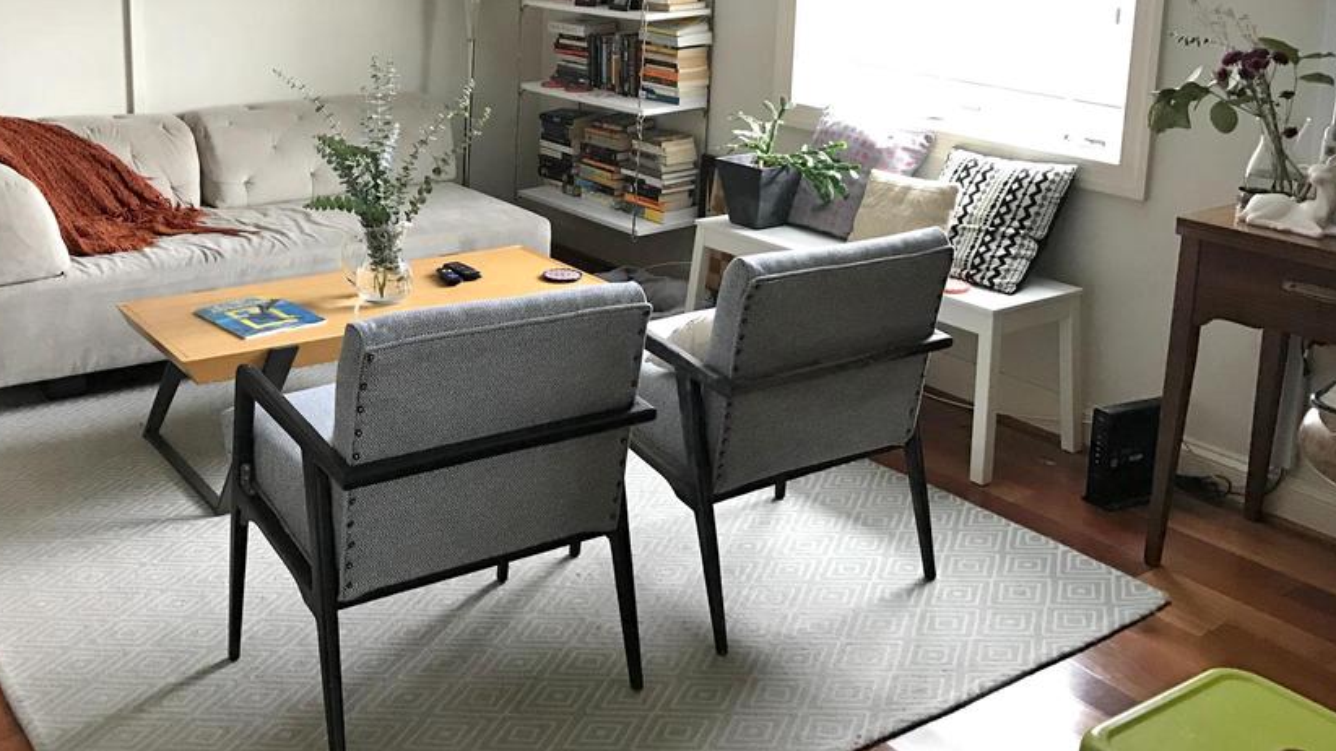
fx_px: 1346
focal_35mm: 38
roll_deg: -1.2
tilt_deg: -11.0
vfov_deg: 30.4
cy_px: 154
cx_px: 523
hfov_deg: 52.4
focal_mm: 3.99
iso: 100
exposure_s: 1/9
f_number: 1.8
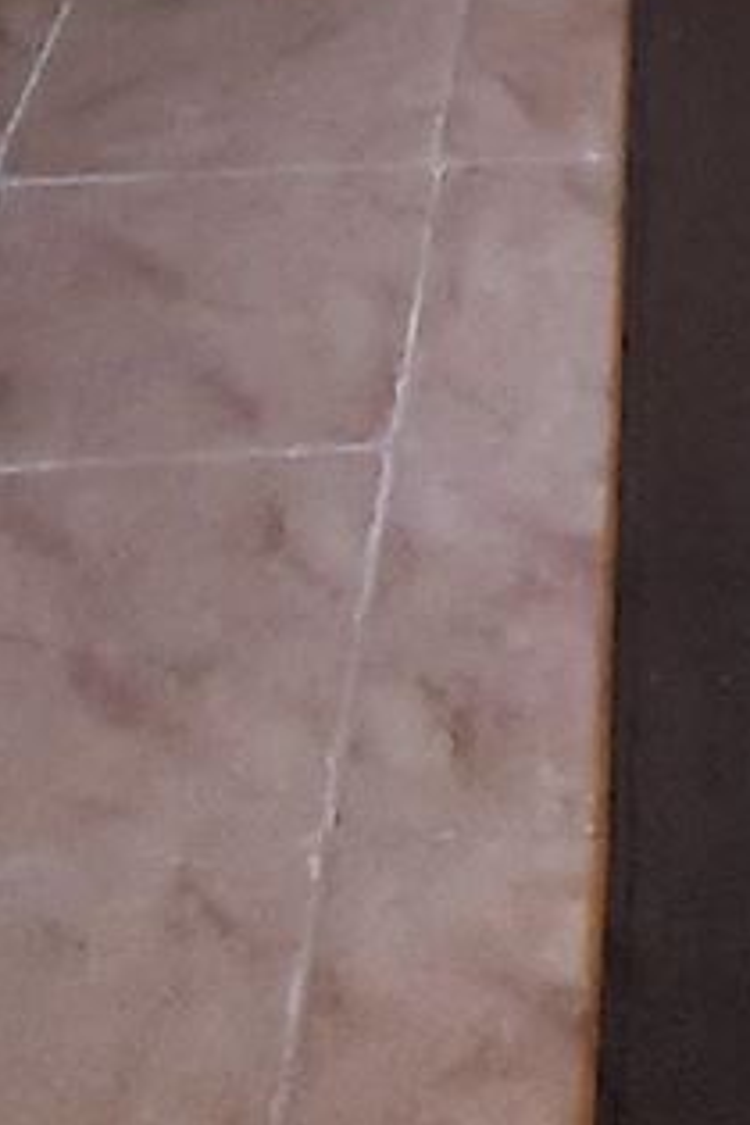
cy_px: -1130
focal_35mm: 88
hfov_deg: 14.9
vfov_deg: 17.0
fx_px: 2750
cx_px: 964
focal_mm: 1.8
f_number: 2.2
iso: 500
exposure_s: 1/60
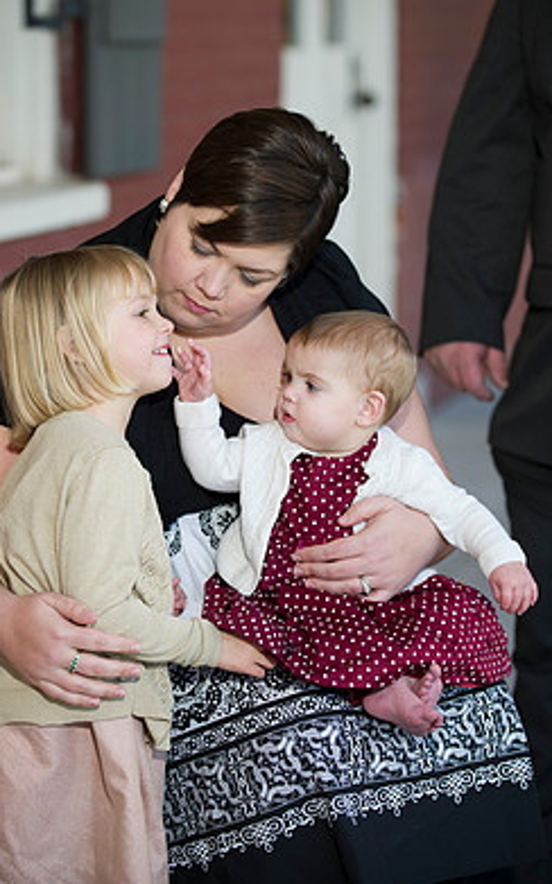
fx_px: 3108
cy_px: 409
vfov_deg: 16.2
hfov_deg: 10.1
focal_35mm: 129
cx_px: 243
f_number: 2.8
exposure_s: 1/250
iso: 250
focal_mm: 110
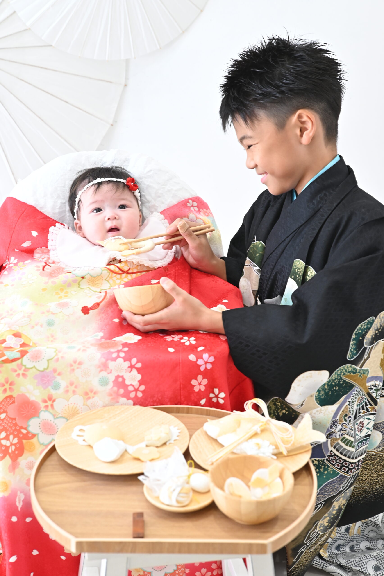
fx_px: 800
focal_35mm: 50
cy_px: 288
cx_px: 192
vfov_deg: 39.6
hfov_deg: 27.0
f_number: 5.6
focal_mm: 50
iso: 1600
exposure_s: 1/160
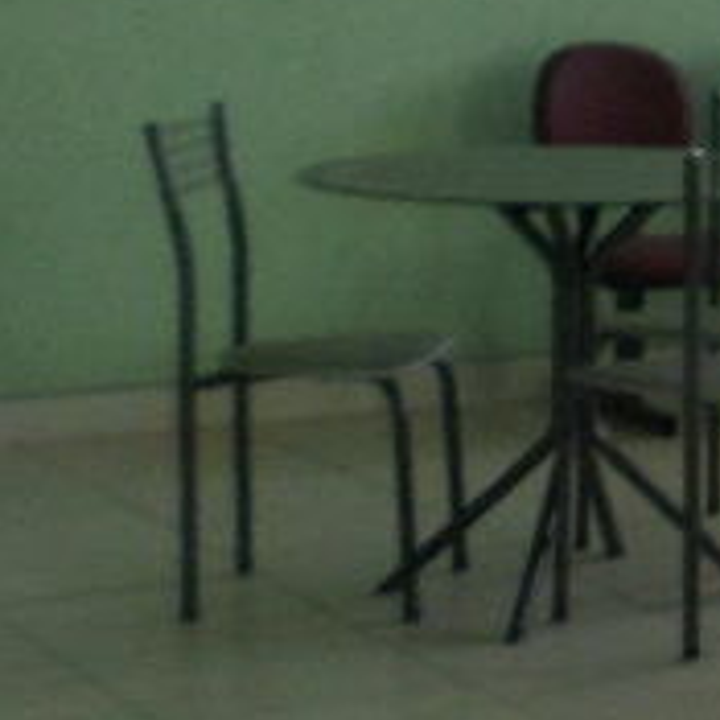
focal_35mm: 129
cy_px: 202
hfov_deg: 10.8
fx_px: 3036
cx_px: 1901
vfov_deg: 13.5
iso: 80
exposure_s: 1/90
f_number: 2.5
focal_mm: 4.5
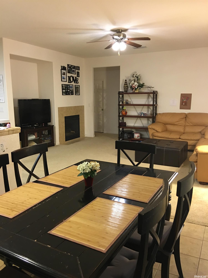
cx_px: 104
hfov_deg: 48.2
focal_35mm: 29
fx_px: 232
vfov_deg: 61.7
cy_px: 139
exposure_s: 1/10
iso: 100
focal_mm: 4.15
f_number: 2.2
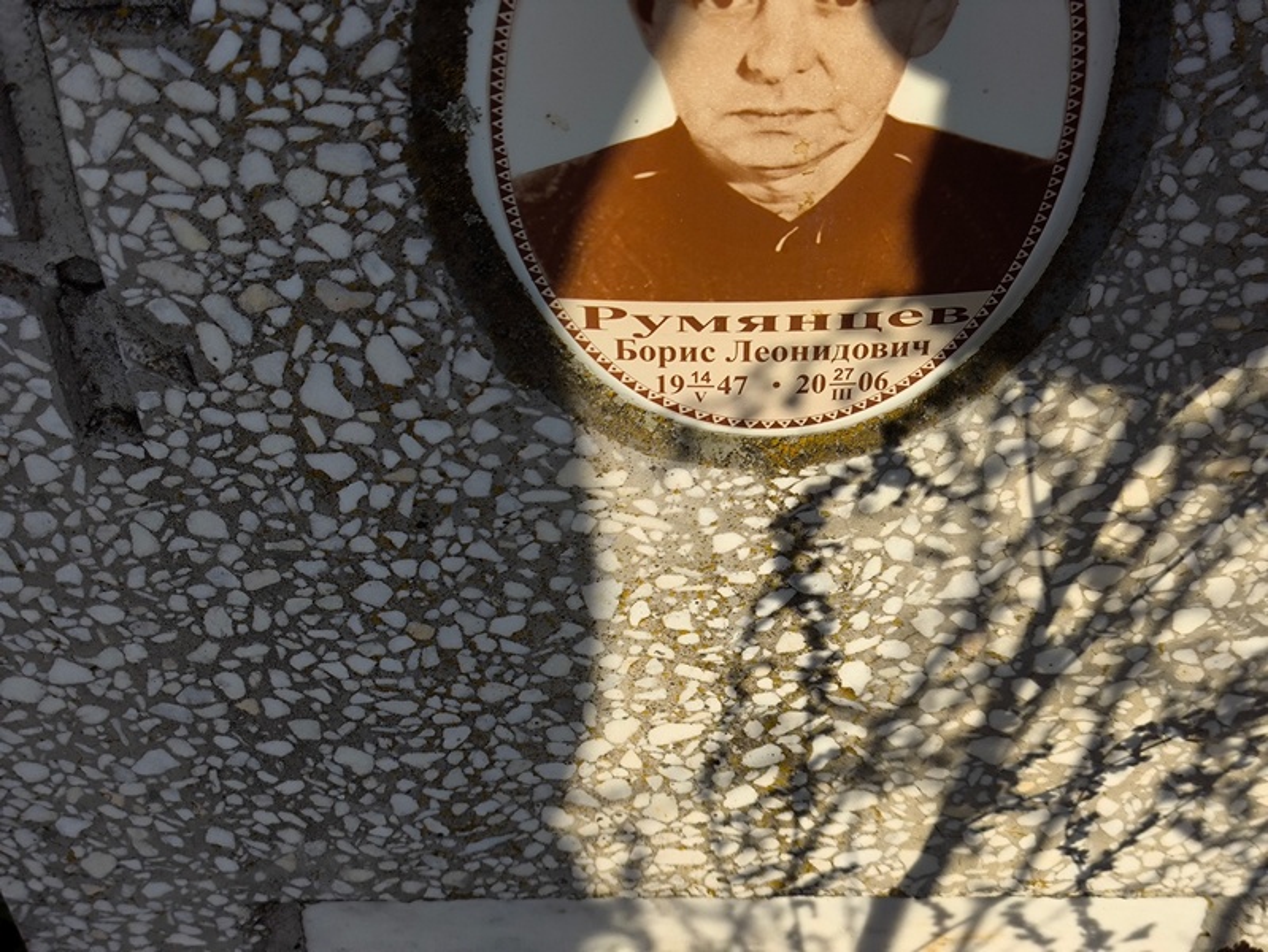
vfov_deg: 29.1
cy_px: 476
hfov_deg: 38.2
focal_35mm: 50
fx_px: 1832
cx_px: 634
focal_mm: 4.71
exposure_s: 1/2027
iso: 50
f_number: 1.7
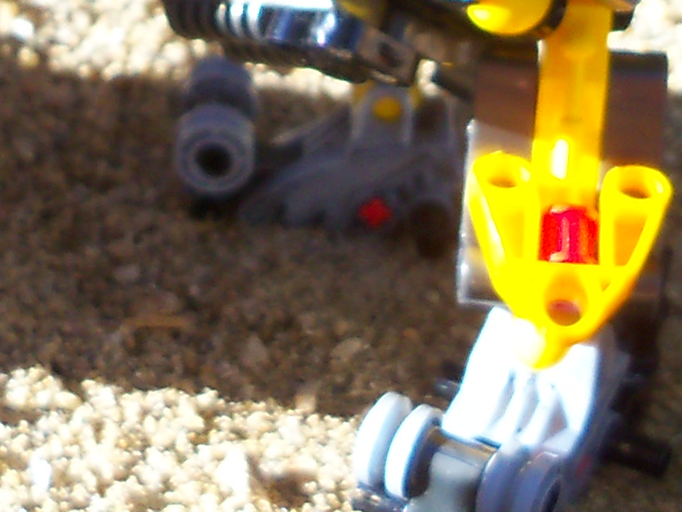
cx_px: 267
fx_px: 2837
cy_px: -99
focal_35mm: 144
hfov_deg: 13.7
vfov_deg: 10.1
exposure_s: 1/160
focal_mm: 6.2
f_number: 3.5
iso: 64
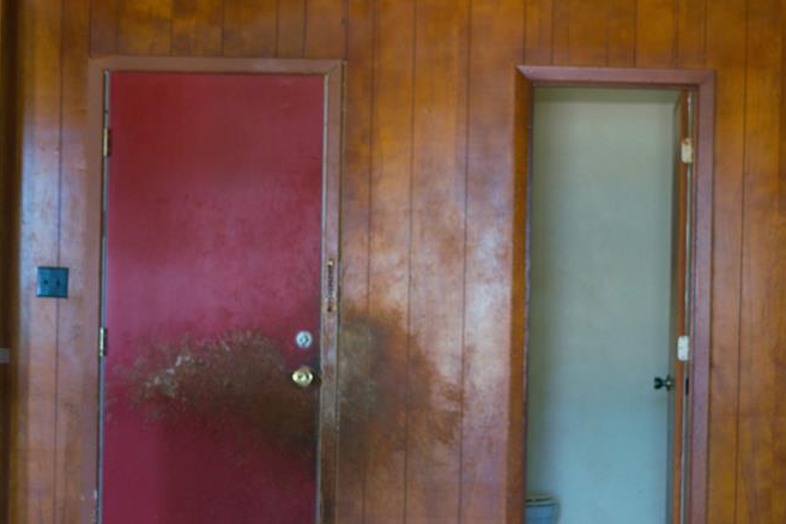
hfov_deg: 25.9
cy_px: 323
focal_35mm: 78
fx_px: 1702
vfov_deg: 17.5
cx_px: 492
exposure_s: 1/200
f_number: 1.8
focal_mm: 50
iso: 1000
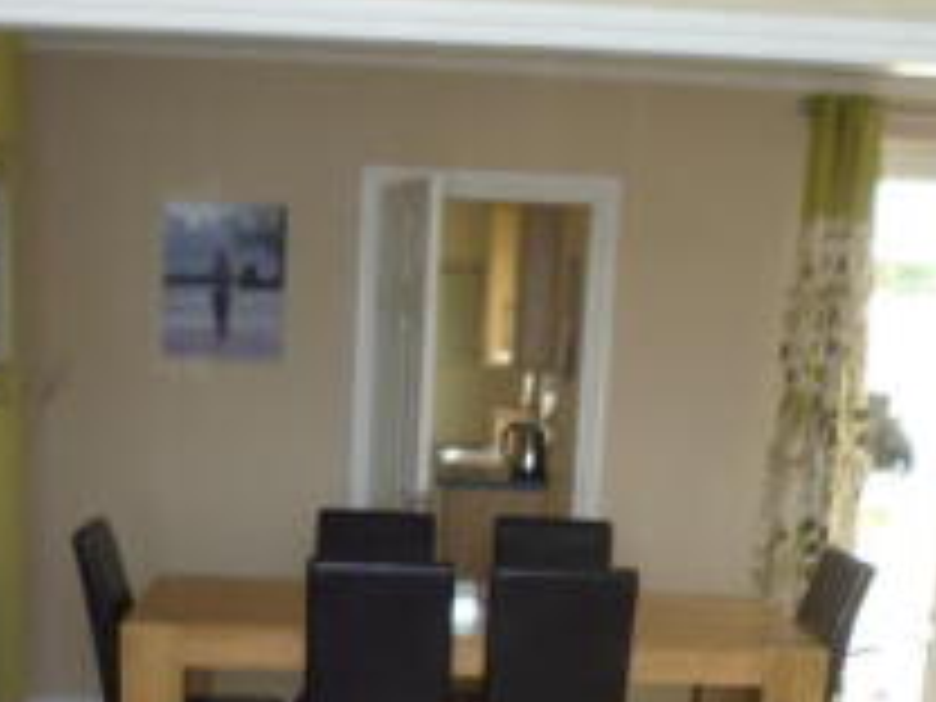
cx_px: 380
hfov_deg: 27.7
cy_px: 934
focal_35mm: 70
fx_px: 1893
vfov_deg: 19.3
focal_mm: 4.4
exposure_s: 1/30
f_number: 2.8
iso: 100
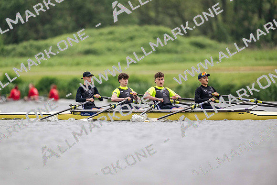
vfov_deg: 2.3
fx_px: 4618
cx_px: 138
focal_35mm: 600
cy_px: 92
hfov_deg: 3.4
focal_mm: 600
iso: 1800
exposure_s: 1/2000
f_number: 4
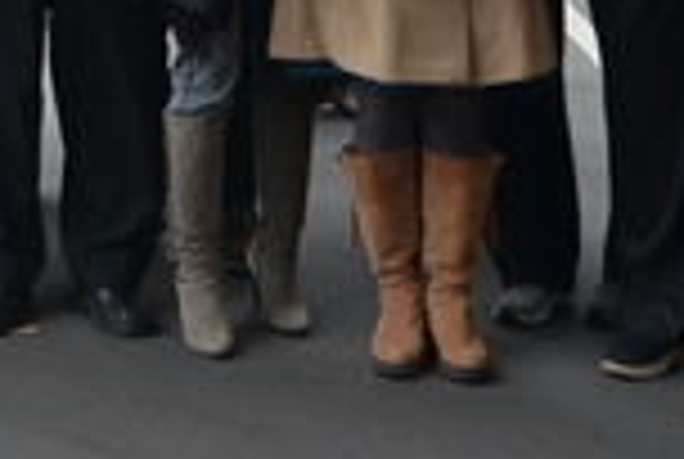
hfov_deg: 16.0
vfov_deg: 10.1
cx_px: -63
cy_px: -538
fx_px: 2361
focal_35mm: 124
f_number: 5.6
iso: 400
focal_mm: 18
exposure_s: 1/125
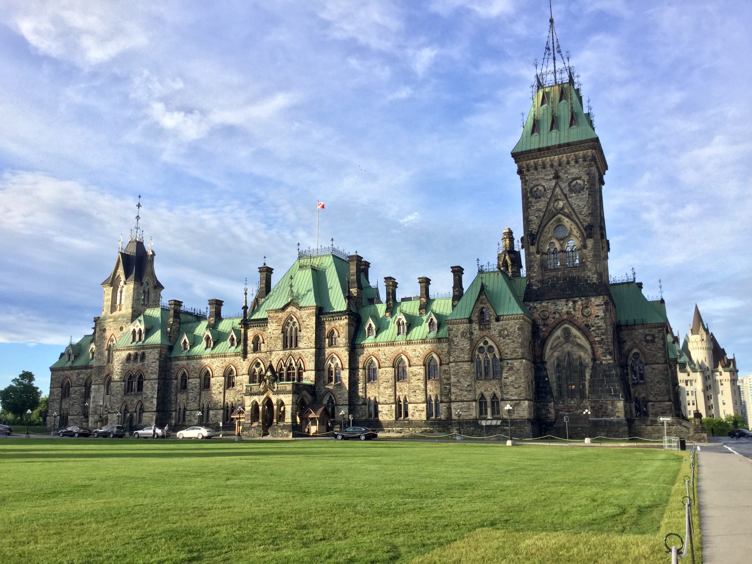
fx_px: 673
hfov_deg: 58.4
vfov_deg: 45.4
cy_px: 282
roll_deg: +0.4
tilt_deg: +10.9
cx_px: 376
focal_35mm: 31
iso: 25
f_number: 2.4
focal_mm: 3.3
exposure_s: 1/696
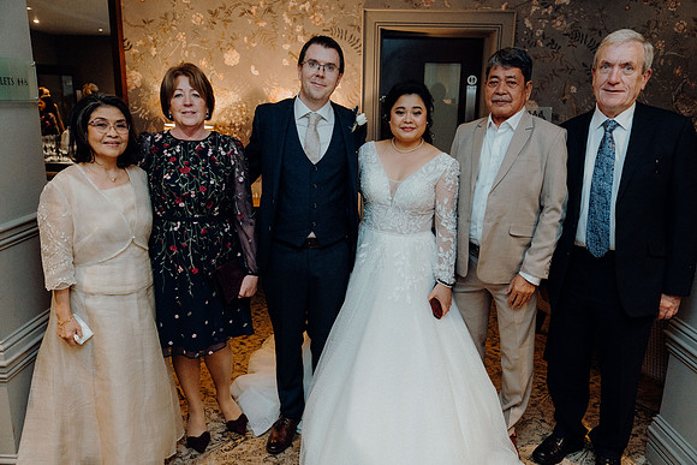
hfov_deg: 65.5
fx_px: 542
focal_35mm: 28
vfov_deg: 46.4
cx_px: 348
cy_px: 232
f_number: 3.5
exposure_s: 1/160
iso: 3200
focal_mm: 28
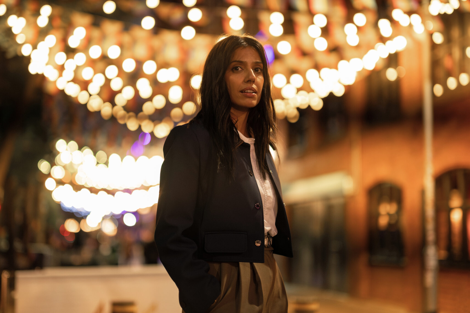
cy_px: 156
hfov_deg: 39.6
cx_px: 235
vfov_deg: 27.0
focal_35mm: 50
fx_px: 652
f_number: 1.2
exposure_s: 1/250
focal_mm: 50
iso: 2000
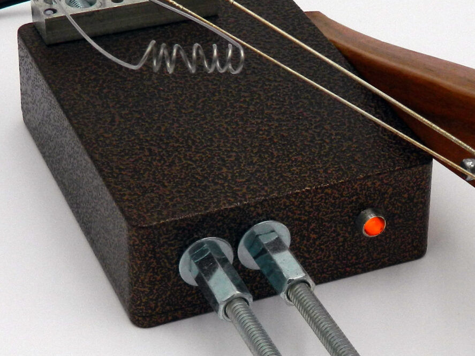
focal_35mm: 101
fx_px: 1386
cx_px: 296
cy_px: 365
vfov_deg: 14.4
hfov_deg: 19.4
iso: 80
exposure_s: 1/800
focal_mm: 6.2
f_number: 3.3
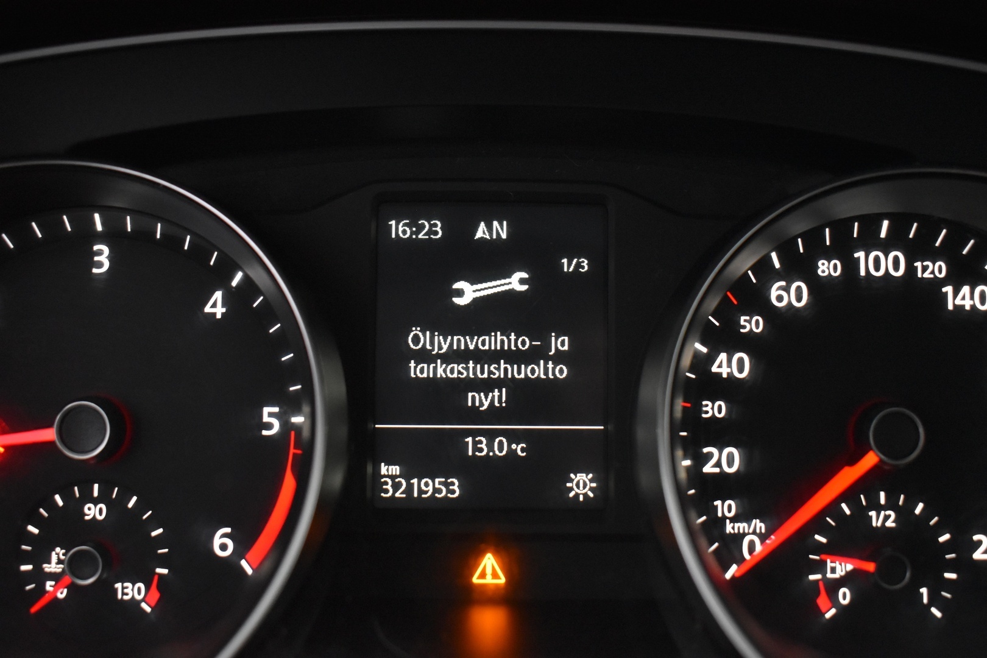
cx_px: 494
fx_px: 1069
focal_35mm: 39
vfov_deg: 34.2
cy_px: 329
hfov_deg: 49.6
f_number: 4
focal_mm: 26
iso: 3200
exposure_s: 1/30
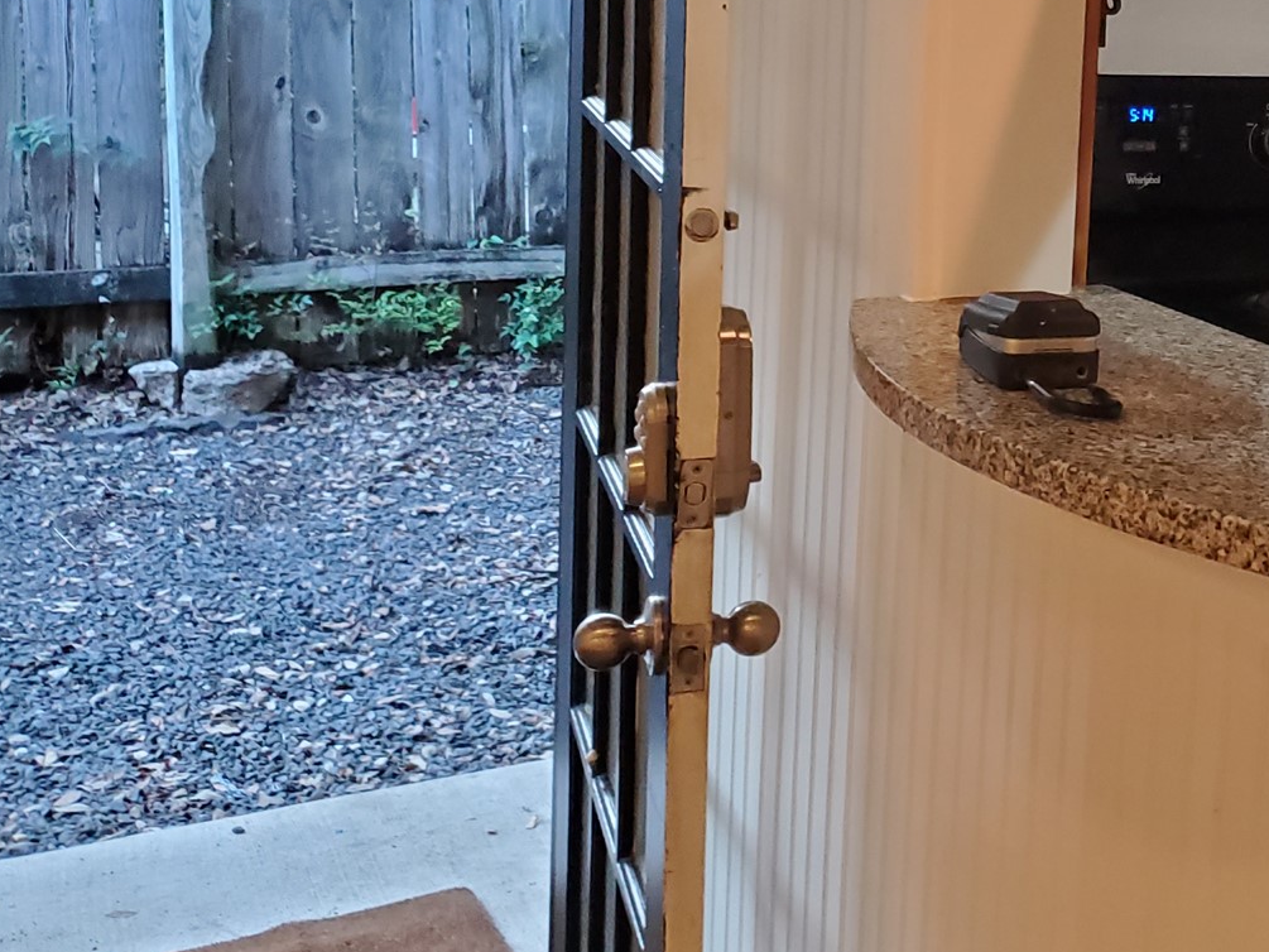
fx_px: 1943
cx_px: 1241
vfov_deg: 27.0
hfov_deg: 33.4
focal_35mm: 53
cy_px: 183
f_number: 1.5
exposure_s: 1/120
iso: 640
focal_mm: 4.3
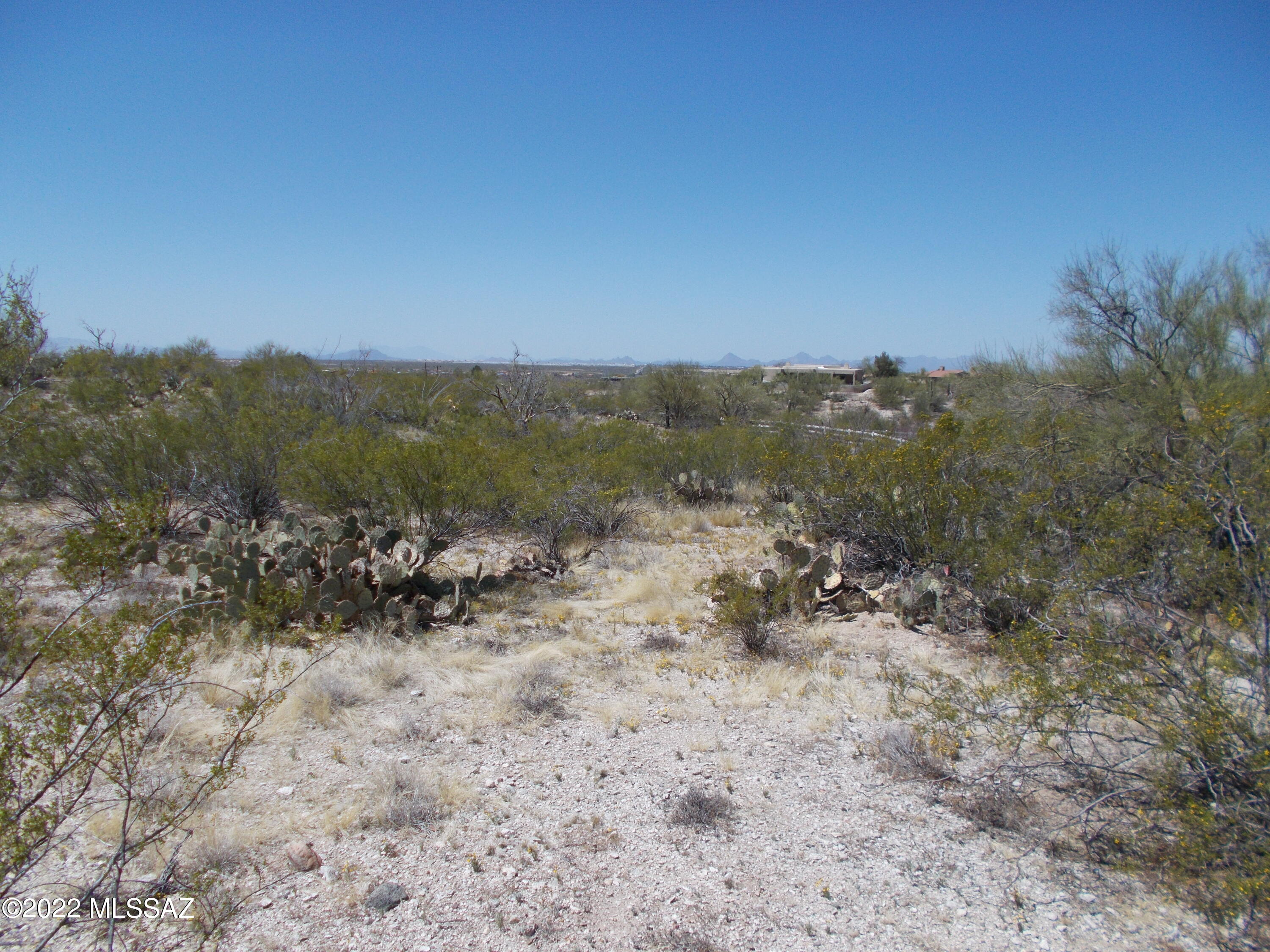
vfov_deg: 53.1
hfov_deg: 67.3
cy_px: 476
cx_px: 635
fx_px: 954
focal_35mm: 26
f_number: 8
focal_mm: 4.6
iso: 80
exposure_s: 1/250
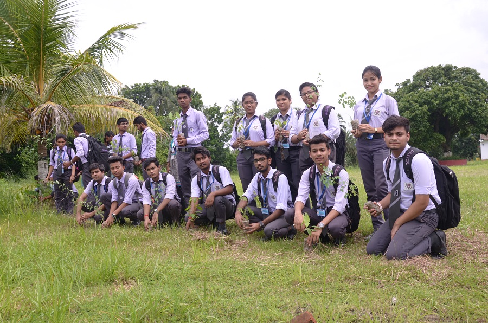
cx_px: 244
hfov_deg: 53.2
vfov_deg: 36.7
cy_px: 162
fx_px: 487
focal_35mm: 36
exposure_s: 1/100
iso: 100
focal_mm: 24
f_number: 7.1
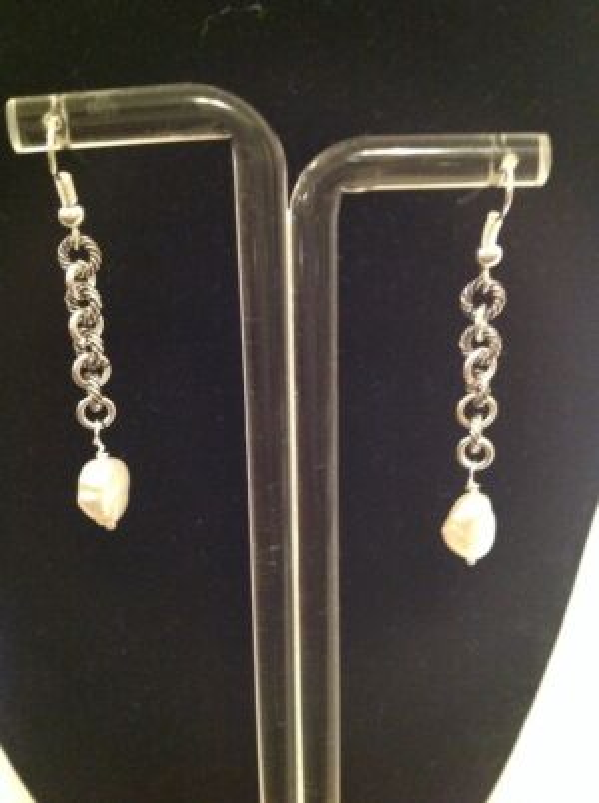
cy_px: 402
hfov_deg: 40.6
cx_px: 300
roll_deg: -0.2
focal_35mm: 35
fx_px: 810
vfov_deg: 52.7
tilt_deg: -19.7
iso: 800
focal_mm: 4.28
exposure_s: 1/15
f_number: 2.4
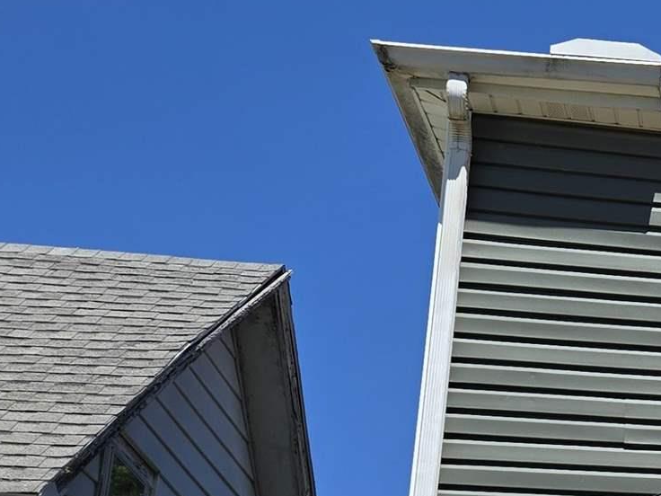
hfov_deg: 16.7
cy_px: 754
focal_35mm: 96
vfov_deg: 14.3
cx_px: 1225
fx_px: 1833
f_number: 1.8
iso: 25
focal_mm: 5.4
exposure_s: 1/1785
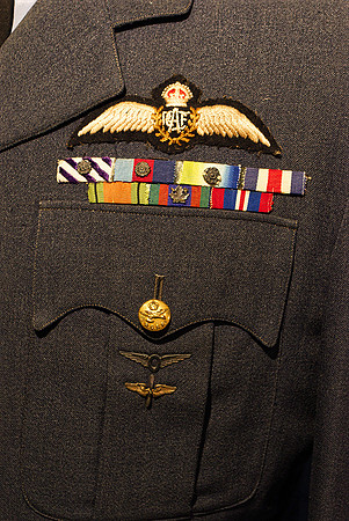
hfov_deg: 16.7
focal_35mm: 82
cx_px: 174
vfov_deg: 24.7
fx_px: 1190
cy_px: 260
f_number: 5.6
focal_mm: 55
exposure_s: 1/90
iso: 1600
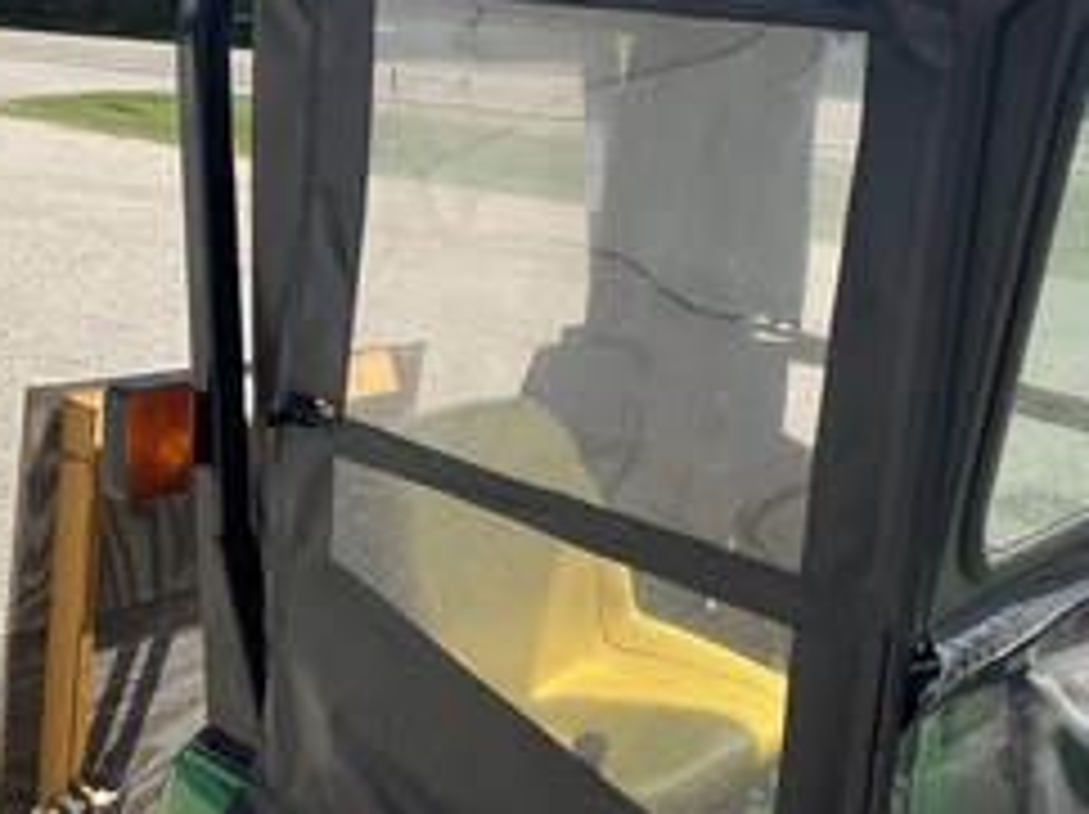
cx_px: 693
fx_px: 1509
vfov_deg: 30.0
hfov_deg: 39.4
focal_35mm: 48
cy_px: 274
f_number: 1.8
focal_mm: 3
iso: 25
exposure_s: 1/1342
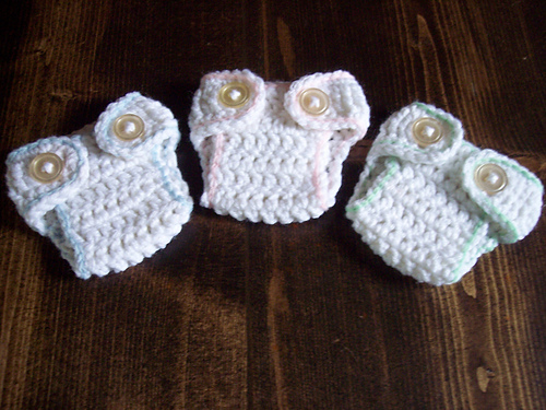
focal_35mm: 39
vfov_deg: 36.8
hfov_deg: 47.9
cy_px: 205
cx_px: 273
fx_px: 615
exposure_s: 1/8
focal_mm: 8
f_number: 3.4
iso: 200
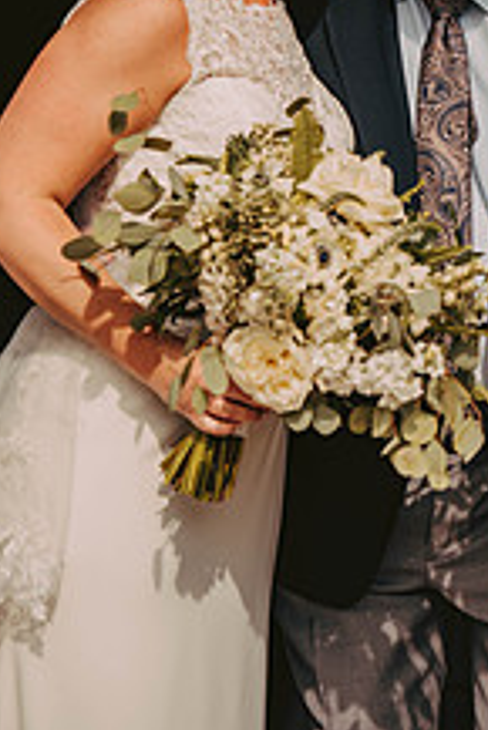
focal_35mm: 301
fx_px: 6110
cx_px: 424
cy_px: 37
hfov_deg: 4.6
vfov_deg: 6.8
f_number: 2.8
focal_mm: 145
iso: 200
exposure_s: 1/2500
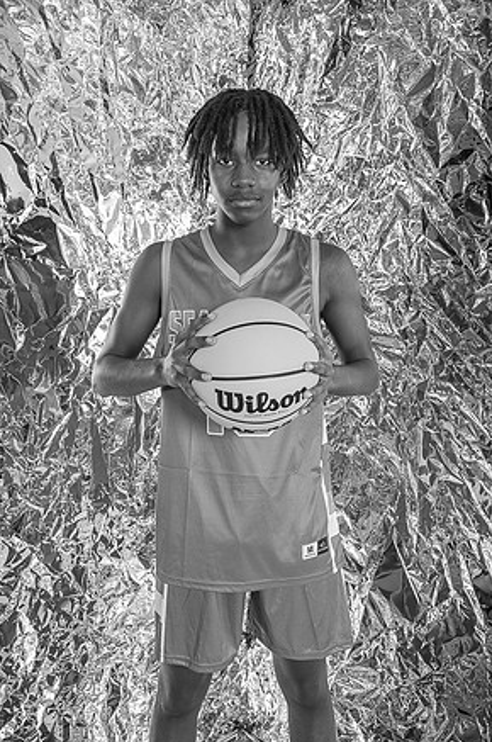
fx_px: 720
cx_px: 242
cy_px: 372
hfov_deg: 37.7
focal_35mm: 35
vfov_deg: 54.5
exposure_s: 1/200
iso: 320
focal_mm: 34
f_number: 4
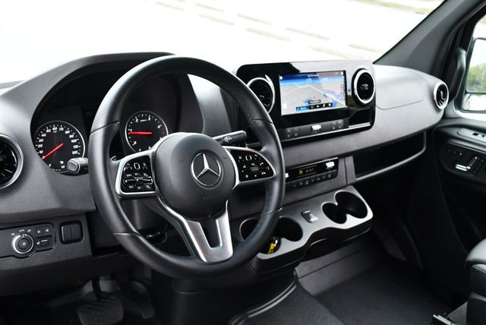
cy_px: 162
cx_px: 243
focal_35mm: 36
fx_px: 486
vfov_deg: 36.9
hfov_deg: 53.1
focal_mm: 18
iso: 800
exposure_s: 1/250
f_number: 3.5
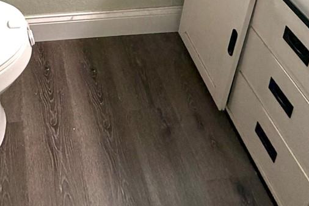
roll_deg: +1.7
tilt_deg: -22.5
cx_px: 34
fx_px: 395
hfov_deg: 39.8
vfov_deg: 21.5
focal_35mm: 46
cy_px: -146
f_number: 2.2
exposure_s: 1/60
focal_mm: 2.22
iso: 200
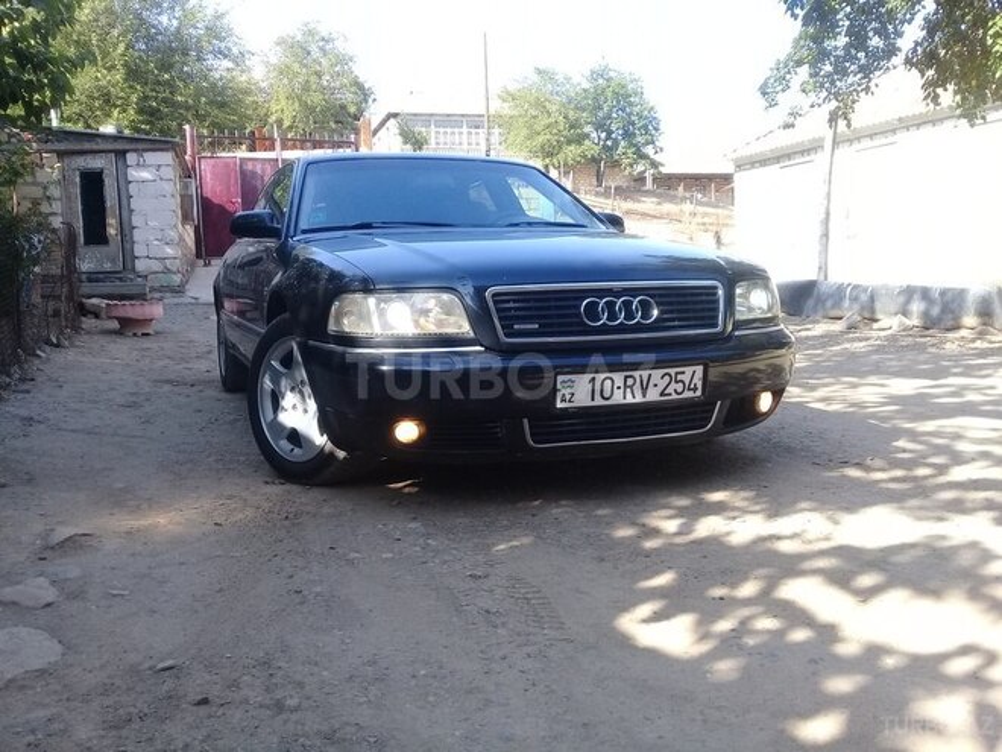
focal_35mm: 31
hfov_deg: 58.4
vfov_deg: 45.4
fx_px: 897
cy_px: 376
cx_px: 501
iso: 50
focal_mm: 3.3
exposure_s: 1/262
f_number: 2.2
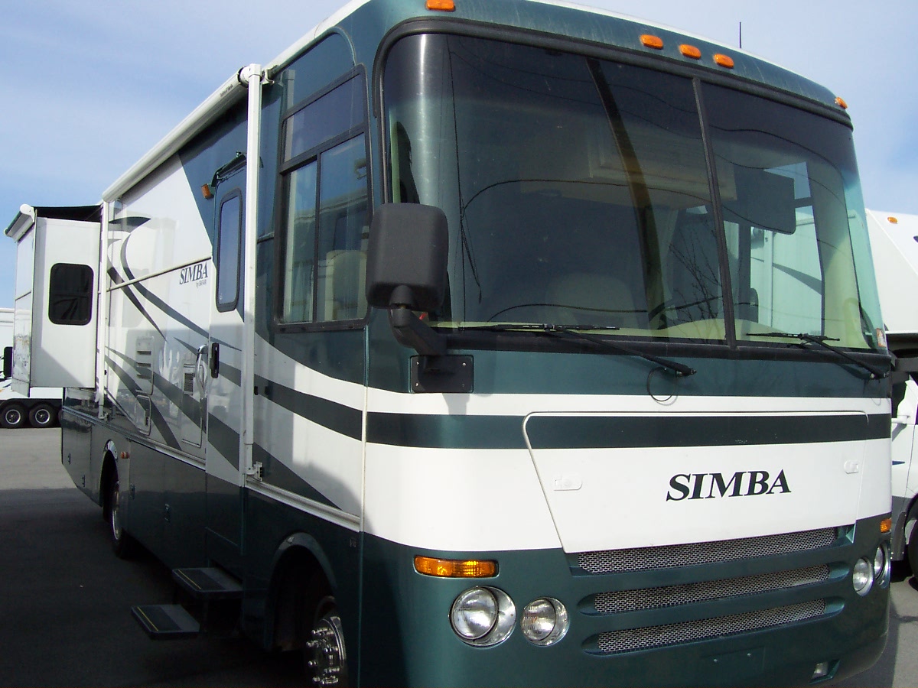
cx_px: 459
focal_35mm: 37
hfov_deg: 50.1
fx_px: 981
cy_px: 344
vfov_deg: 38.7
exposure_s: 1/500
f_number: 5.6
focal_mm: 5.6
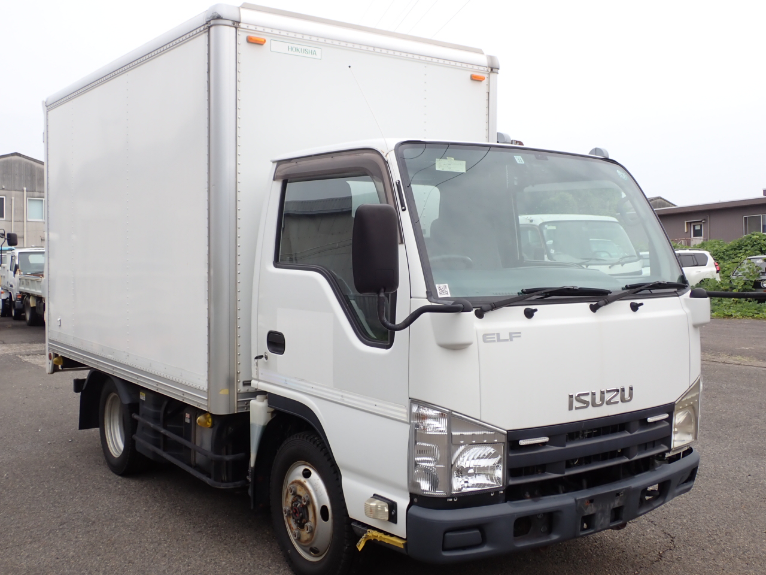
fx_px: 841
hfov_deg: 49.0
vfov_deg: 37.7
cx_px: 383
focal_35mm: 38
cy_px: 288
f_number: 3.5
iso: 100
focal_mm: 6.83
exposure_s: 1/500
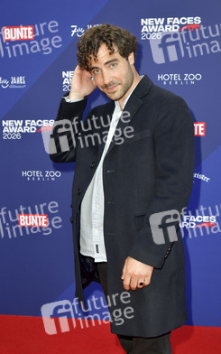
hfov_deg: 24.0
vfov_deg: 37.5
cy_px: 178
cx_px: 114
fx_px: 520
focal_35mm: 54
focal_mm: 52
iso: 640
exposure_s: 1/200
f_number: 6.3
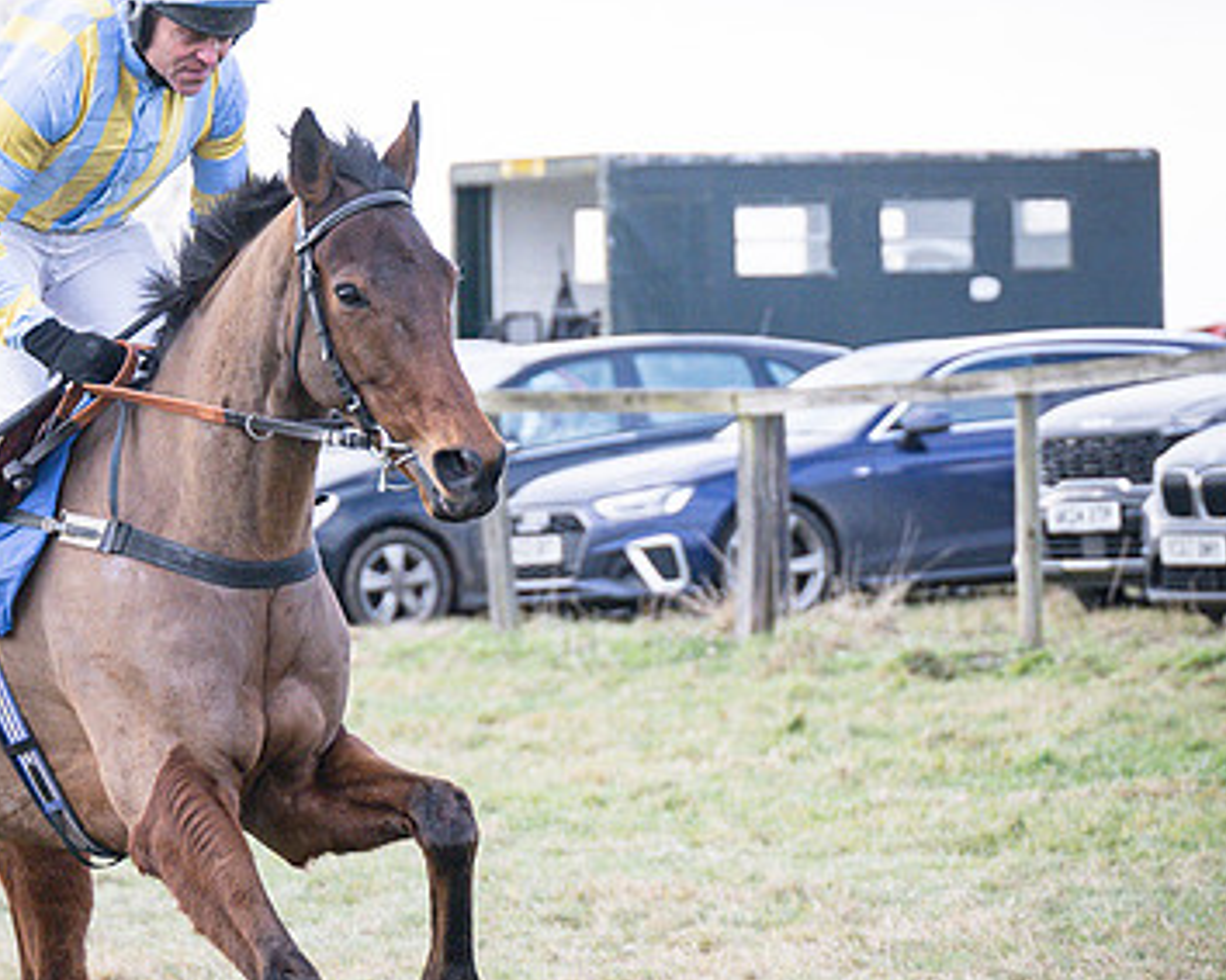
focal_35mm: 265
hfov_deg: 7.3
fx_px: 9613
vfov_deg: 5.8
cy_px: 452
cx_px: 468
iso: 400
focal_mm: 70
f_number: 2.8
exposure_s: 1/1600
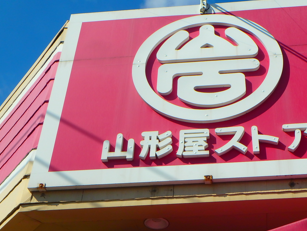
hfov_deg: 34.7
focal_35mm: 55
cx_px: 195
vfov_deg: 26.6
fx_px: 488
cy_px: 127
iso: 125
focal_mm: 7.5
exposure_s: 1/1250
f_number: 5.2
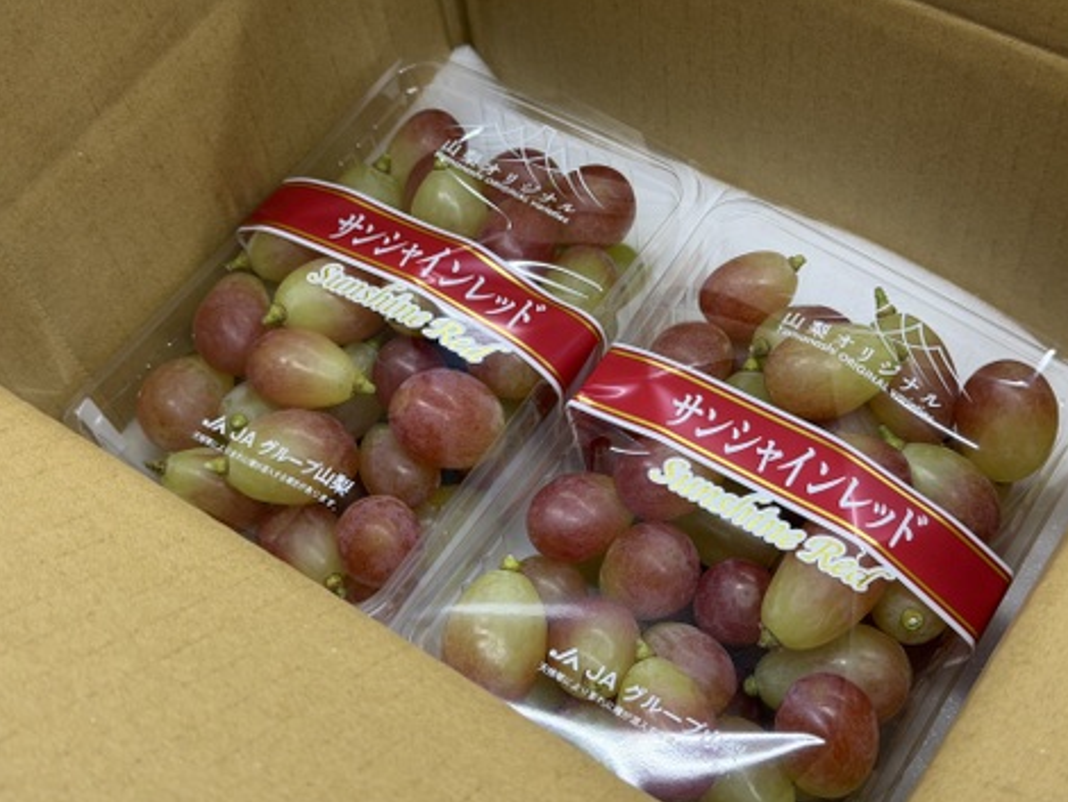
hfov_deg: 38.9
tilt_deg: -55.6
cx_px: 543
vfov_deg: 29.7
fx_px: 1513
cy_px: 398
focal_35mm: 49
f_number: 1.78
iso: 64
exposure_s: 1/201
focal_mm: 6.76
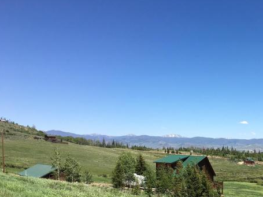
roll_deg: +0.0
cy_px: 168
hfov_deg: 35.7
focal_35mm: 51
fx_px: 387
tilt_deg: -2.6
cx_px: 227
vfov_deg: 27.8
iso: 25
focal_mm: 4.15
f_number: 2.2
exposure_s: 1/1832
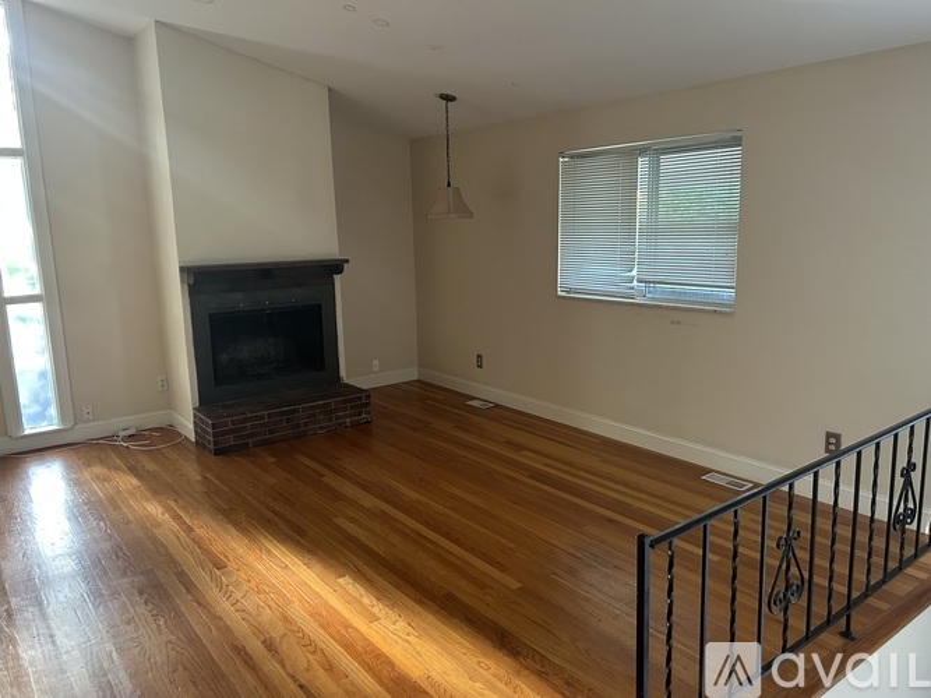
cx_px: 466
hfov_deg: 67.3
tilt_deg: -12.6
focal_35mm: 26
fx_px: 699
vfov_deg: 53.0
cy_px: 349
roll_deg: +1.9
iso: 320
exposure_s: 1/60
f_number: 1.5
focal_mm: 5.7
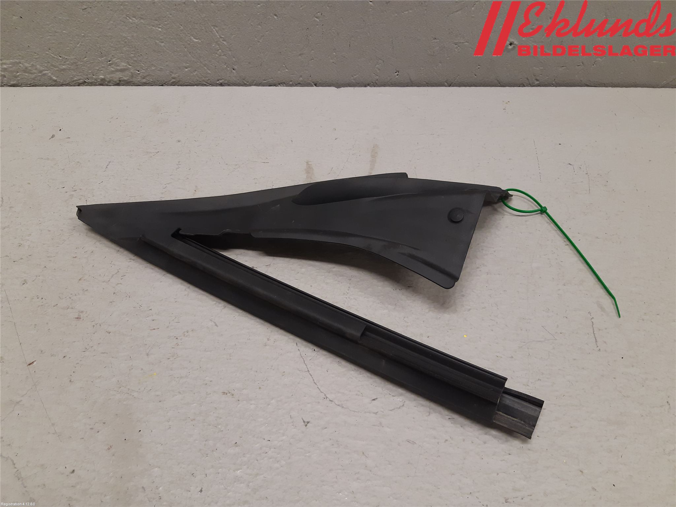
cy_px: 254
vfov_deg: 53.1
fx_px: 508
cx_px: 338
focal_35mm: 26
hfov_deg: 67.3
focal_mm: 3.93
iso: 125
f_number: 1.7
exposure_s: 1/50
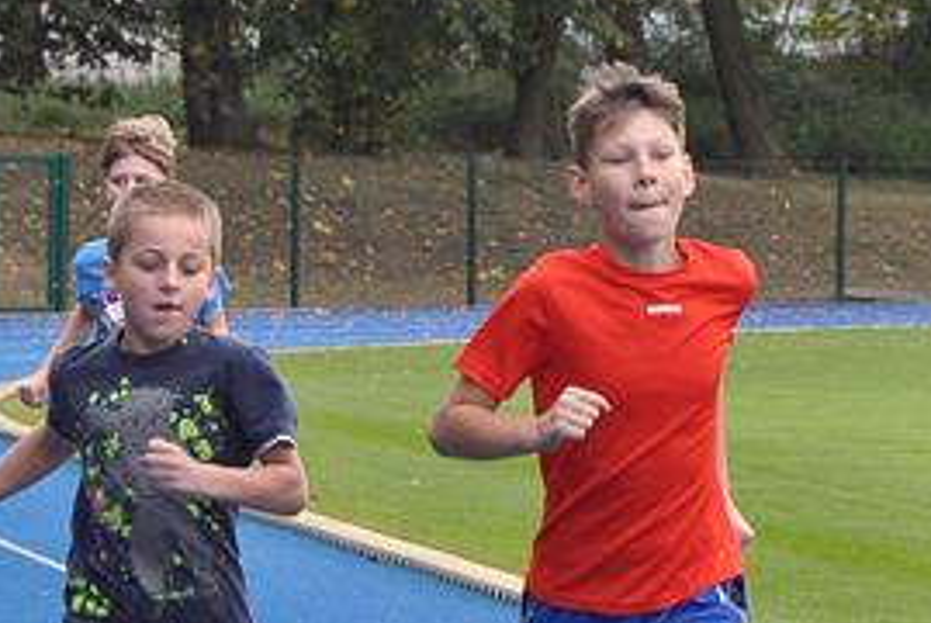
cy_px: 549
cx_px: 661
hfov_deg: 6.2
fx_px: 8569
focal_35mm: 331
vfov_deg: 4.2
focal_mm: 70
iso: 640
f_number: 5.6
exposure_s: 1/500
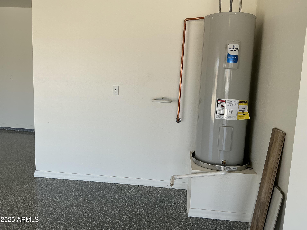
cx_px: 154
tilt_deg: -9.1
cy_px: 115
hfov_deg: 63.4
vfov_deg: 49.7
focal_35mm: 28
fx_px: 248
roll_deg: -2.7
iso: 25
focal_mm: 3
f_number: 1.8
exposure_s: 1/261
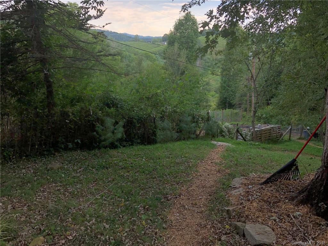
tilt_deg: -14.8
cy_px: 123
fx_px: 265
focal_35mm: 28
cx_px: 164
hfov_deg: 63.4
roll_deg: +2.0
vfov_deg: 49.7
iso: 20
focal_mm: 3.99
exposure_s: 1/545
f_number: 1.8
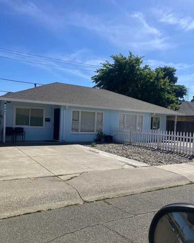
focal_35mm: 30
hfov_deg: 48.5
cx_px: 99
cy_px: 124
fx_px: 215
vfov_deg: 58.8
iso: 32
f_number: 1.8
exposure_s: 1/2558
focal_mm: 3.99
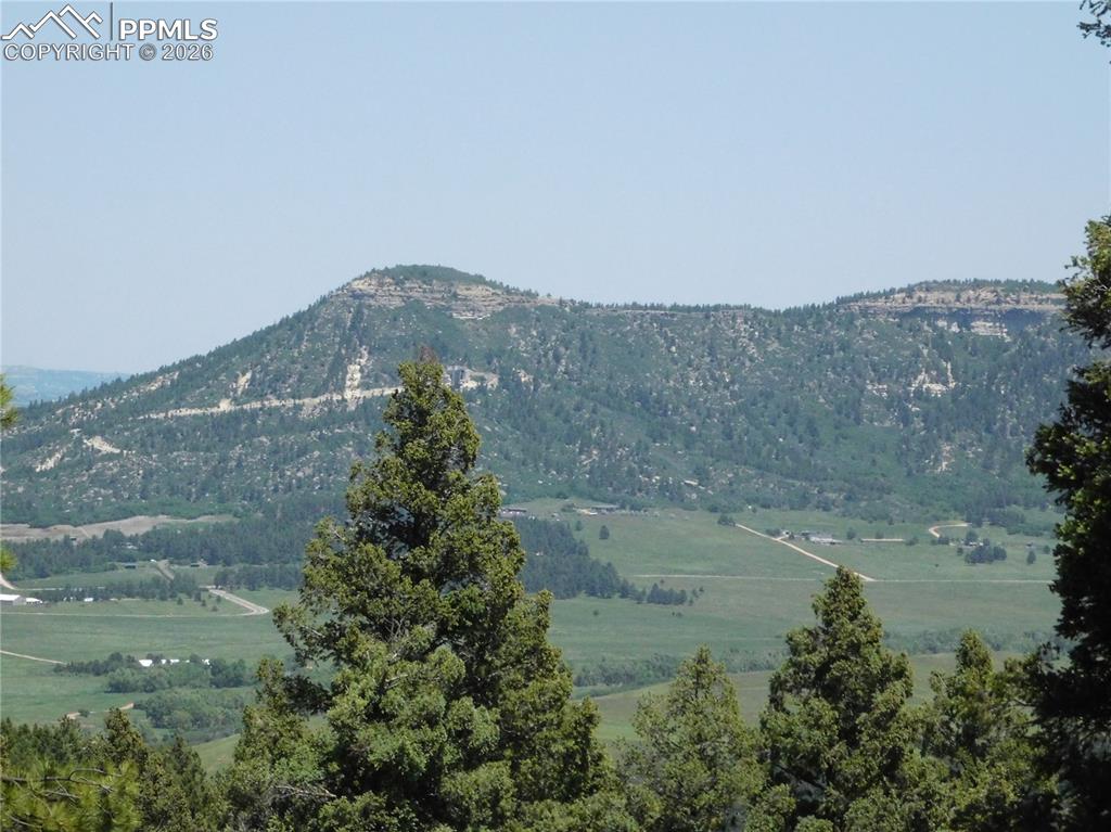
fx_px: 5454
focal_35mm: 170
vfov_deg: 8.7
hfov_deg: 11.6
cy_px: 416
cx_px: 556
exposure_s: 1/1000
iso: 800
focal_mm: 30.1
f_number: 10.6
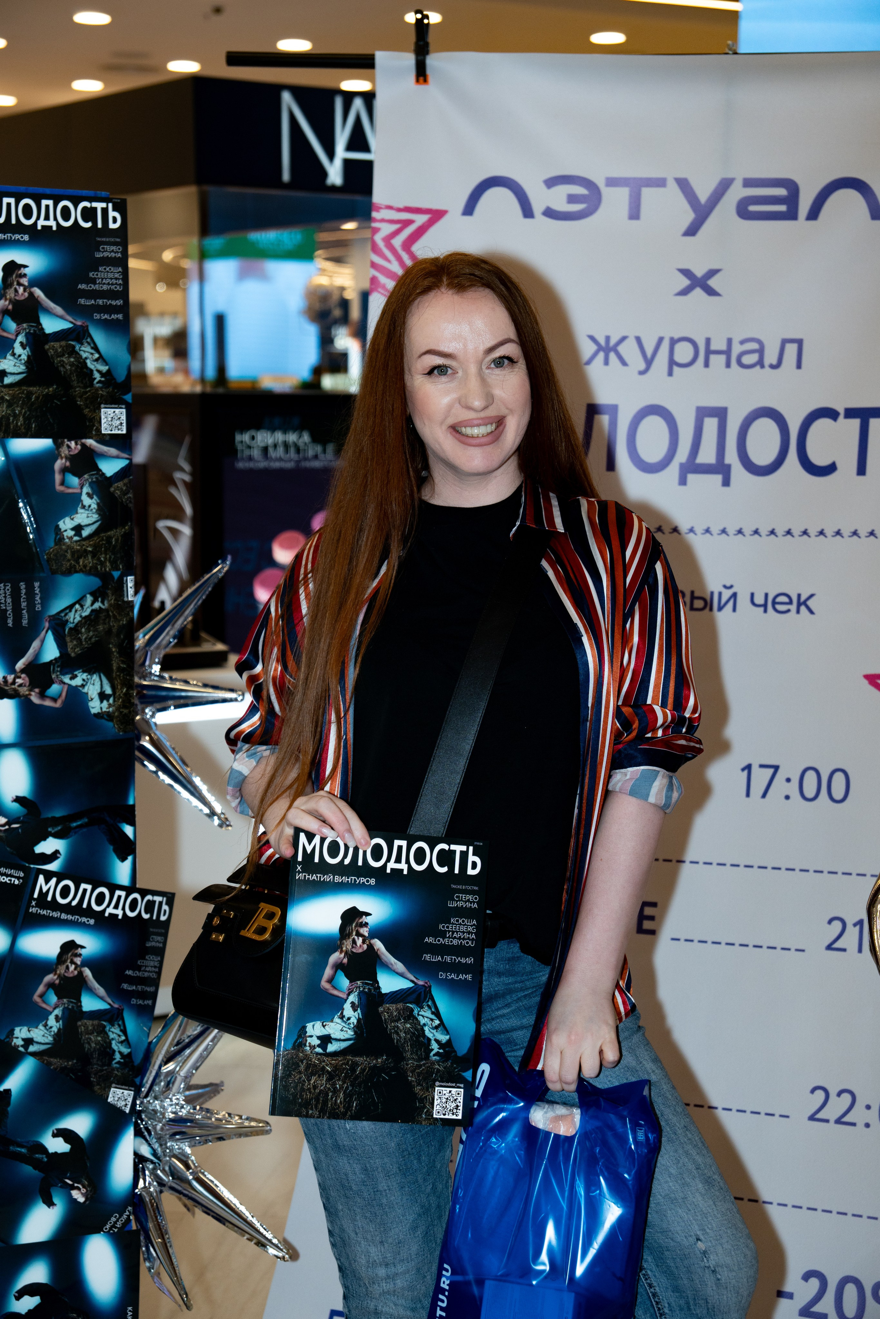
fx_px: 2365
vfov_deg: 31.2
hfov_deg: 21.1
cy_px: 660
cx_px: 440
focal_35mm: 64
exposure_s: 1/320
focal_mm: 43
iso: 400
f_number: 3.5
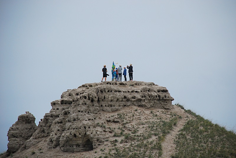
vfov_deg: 6.8
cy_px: 79
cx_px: 118
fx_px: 1329
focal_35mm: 202
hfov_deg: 10.1
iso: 400
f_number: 6.3
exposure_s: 1/1000
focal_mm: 135
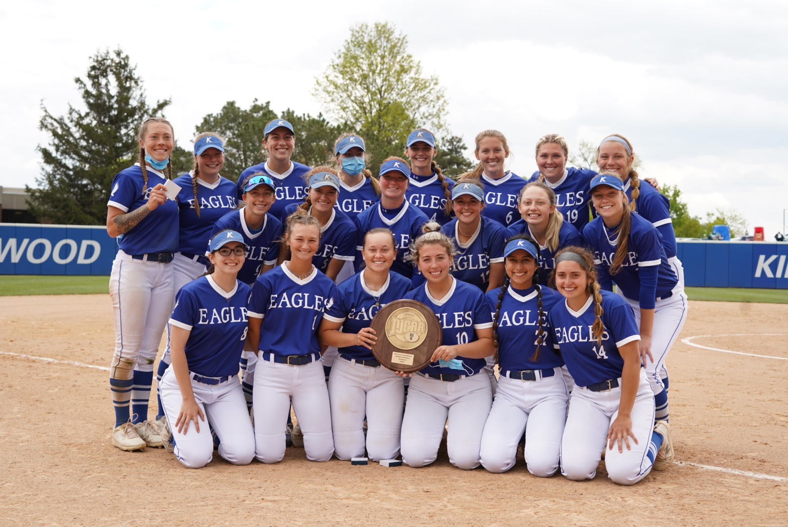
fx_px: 1095
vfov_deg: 27.0
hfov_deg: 39.6
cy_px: 264
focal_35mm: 50
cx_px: 394
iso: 400
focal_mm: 50
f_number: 5
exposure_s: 1/640
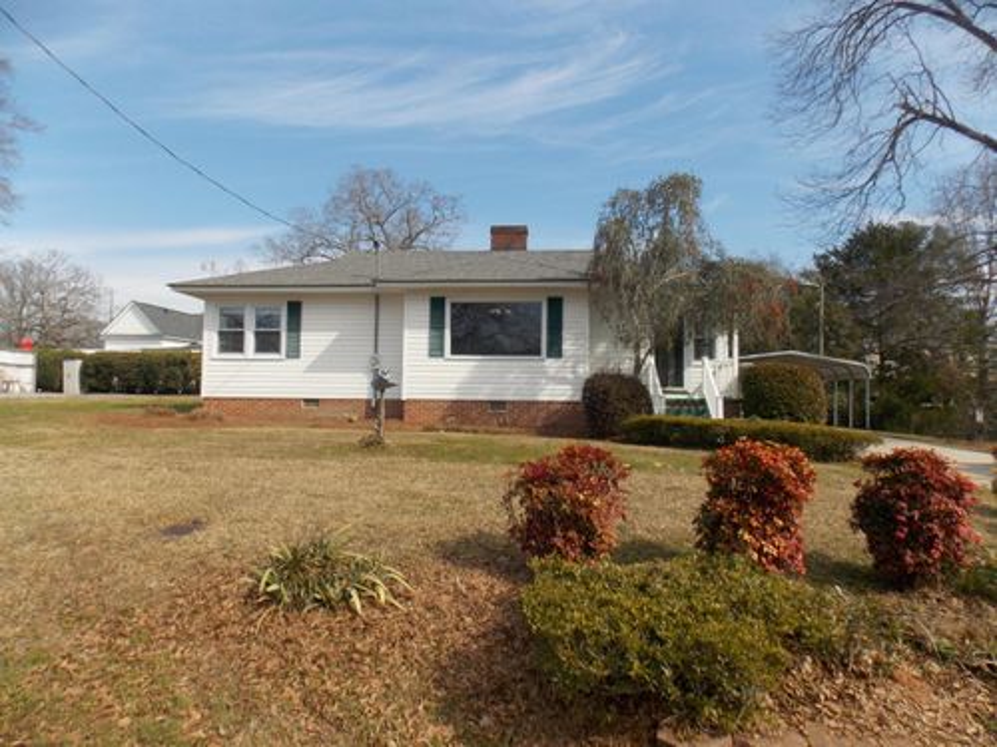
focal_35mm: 23
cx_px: 498
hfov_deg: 73.9
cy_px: 374
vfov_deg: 58.9
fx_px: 662
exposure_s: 1/800
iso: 80
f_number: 3.1
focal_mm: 4
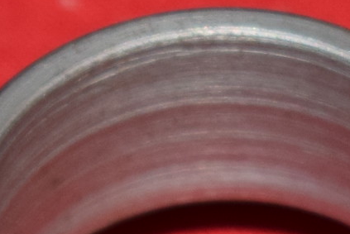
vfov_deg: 2.4
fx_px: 5679
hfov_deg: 3.5
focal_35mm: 584
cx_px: 244
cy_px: 458
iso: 640
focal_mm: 55
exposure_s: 1/125
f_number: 5.6
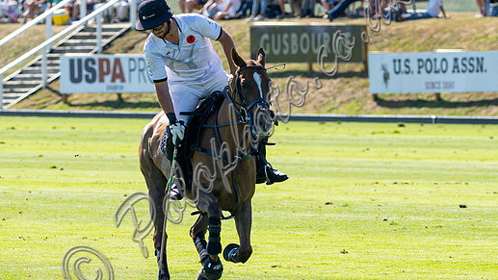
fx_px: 8083
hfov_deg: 3.5
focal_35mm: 612
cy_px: 220
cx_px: 186
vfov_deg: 2.0
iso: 200
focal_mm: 200
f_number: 5
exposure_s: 1/1000
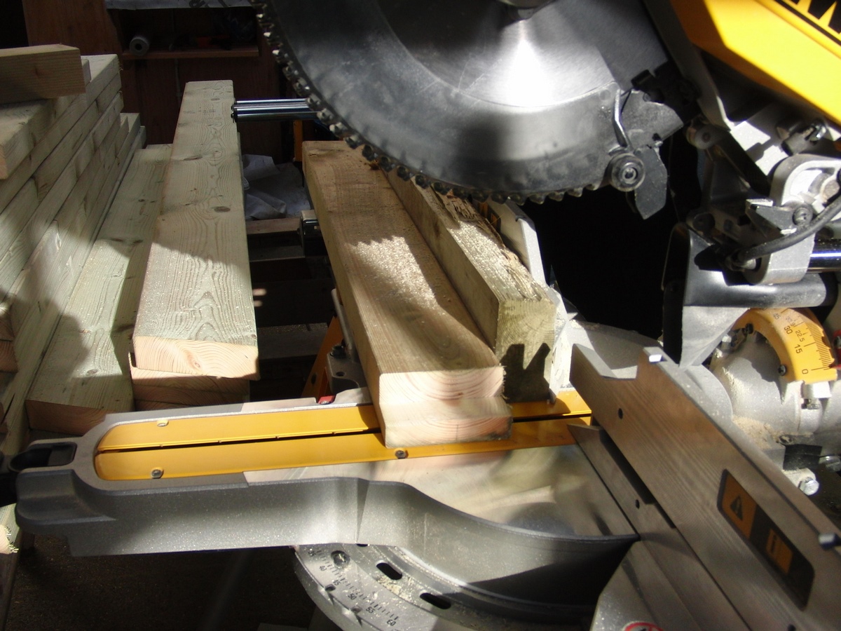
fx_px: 899
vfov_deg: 38.7
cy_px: 316
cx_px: 420
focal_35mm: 37
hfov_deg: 50.1
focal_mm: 6.42
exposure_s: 1/500
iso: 100
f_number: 3.6
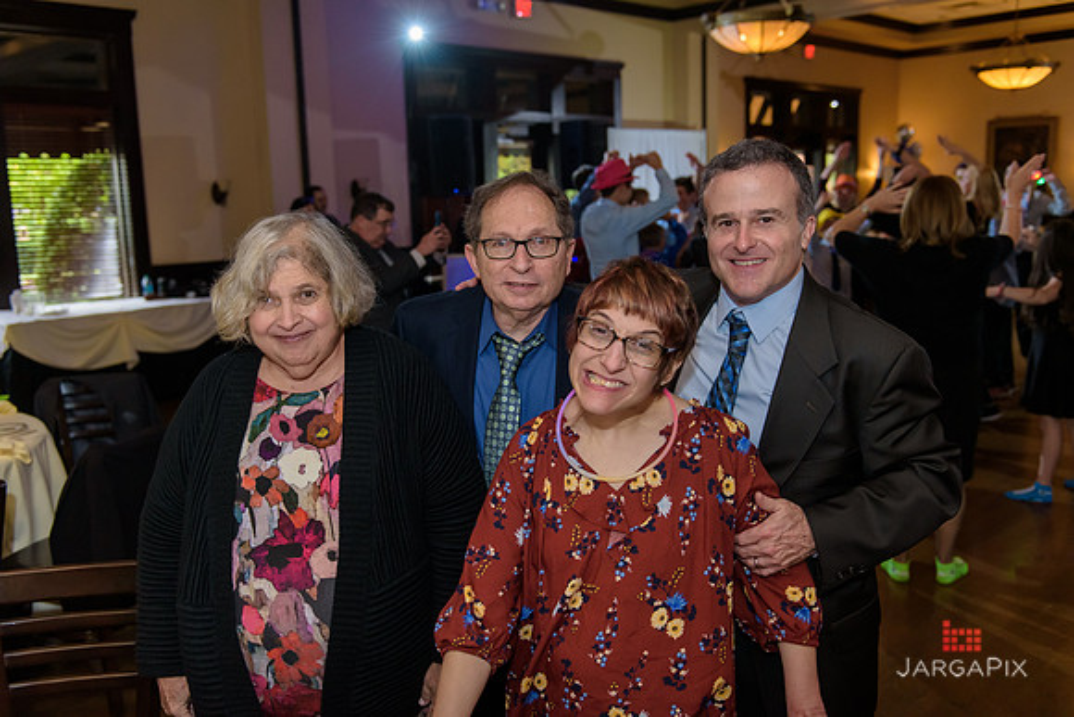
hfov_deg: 55.8
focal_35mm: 34
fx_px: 1015
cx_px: 537
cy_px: 358
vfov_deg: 38.9
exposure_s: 1/125
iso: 1600
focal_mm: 34
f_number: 3.2
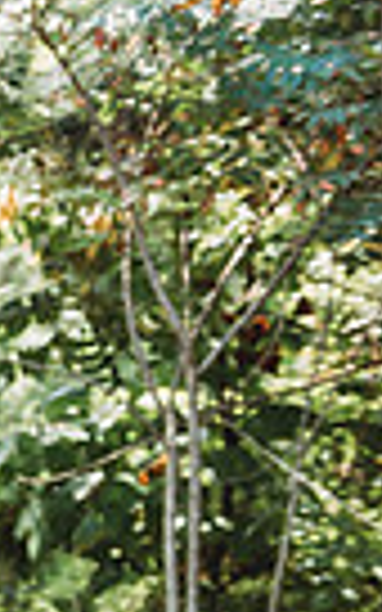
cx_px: -917
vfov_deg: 14.0
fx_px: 2465
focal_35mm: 148
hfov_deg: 7.4
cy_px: 515
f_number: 5
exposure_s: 1/100
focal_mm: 34
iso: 200
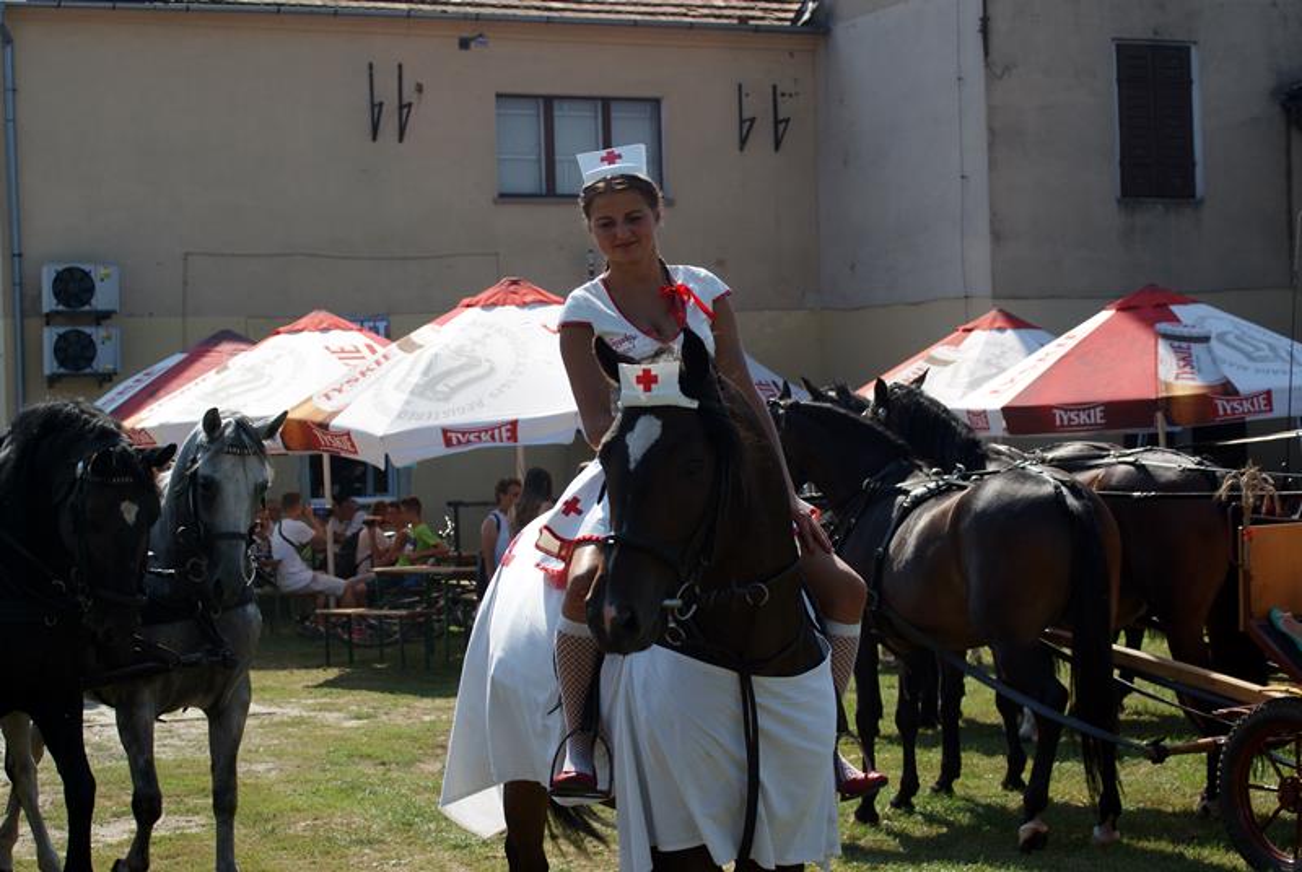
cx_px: 651
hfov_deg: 27.0
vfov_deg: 18.2
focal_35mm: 75
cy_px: 436
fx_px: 2716
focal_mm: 50
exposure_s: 1/250
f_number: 8
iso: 100
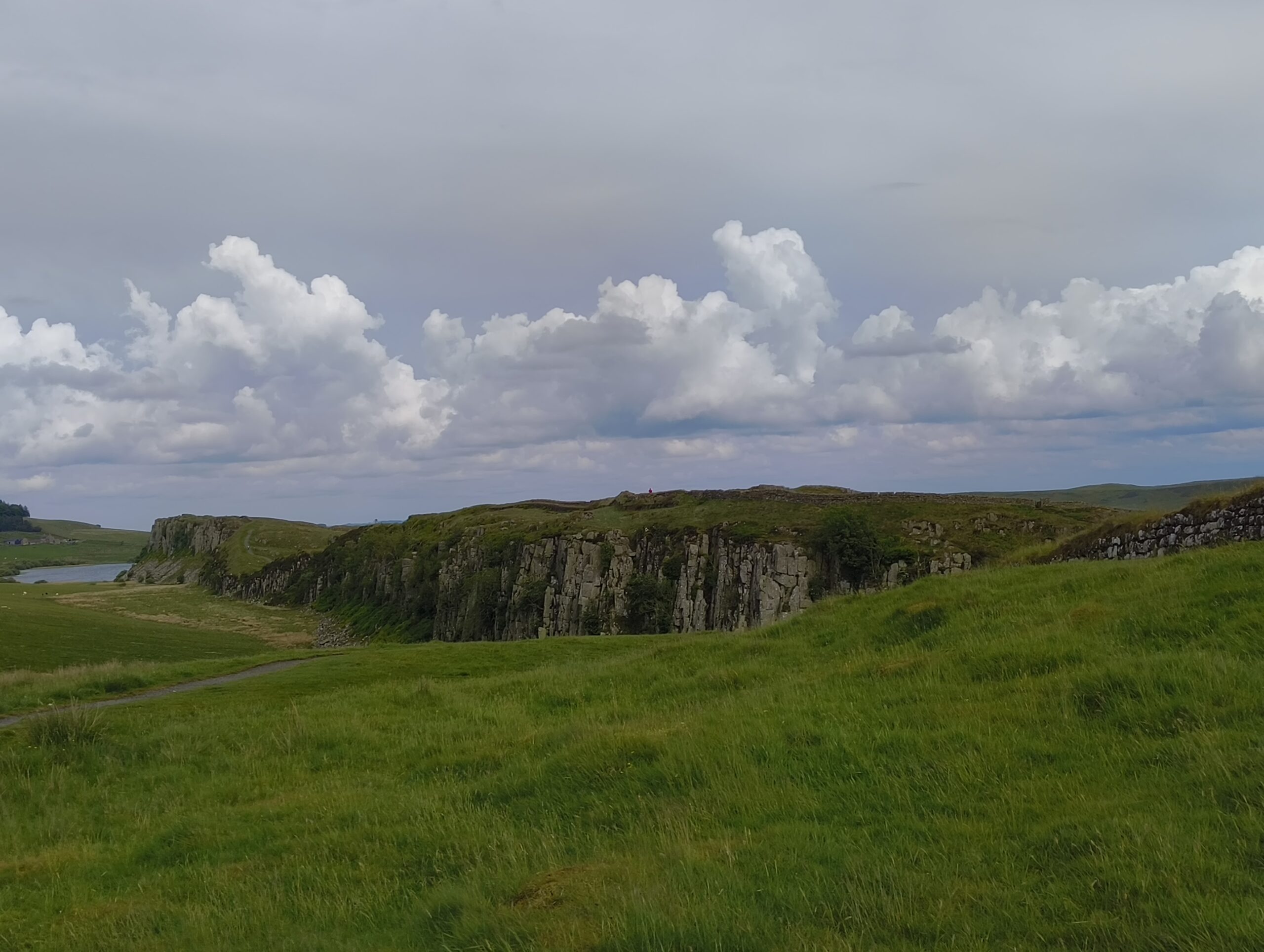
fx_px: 1828
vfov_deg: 29.2
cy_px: 476
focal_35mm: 50
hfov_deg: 38.1
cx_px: 632
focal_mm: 5.56
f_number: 1.87
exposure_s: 1/6155
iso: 100
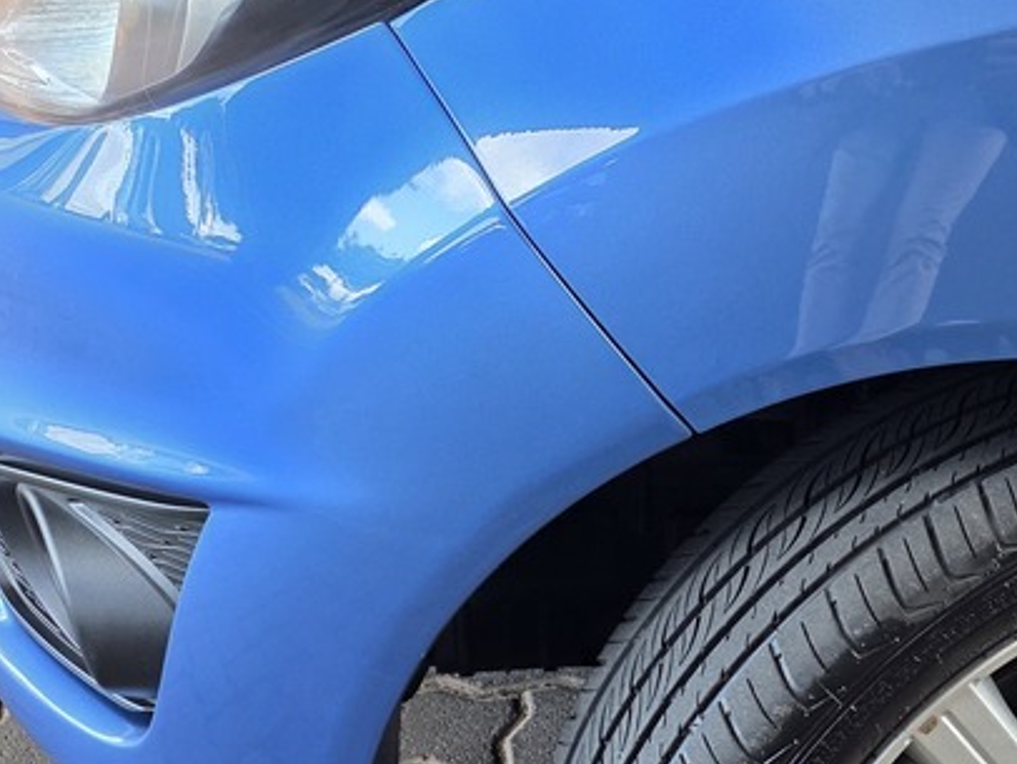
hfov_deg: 31.1
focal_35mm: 58
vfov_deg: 25.3
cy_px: 383
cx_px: 979
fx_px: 1705
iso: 125
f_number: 1.7
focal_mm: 6.25
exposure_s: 1/100
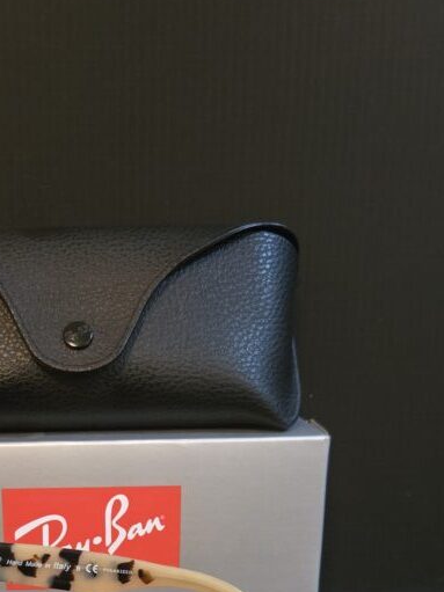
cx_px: 114
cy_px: 624
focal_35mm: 54
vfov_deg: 32.1
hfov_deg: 26.7
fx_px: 924
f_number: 1.8
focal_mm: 5.4
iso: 1250
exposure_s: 1/17.2
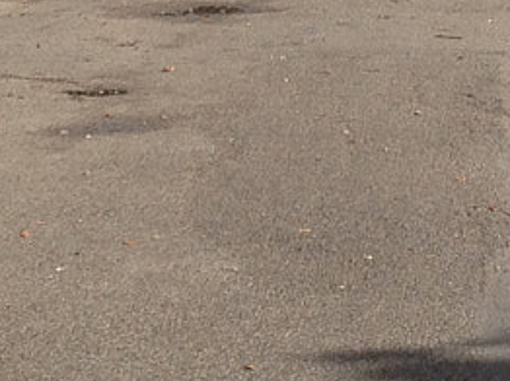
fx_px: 3150
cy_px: -216
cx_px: 253
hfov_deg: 9.3
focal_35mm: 214
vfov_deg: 6.8
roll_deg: +1.4
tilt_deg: -1.6
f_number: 2.4
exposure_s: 1/1493
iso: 50
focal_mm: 4.28
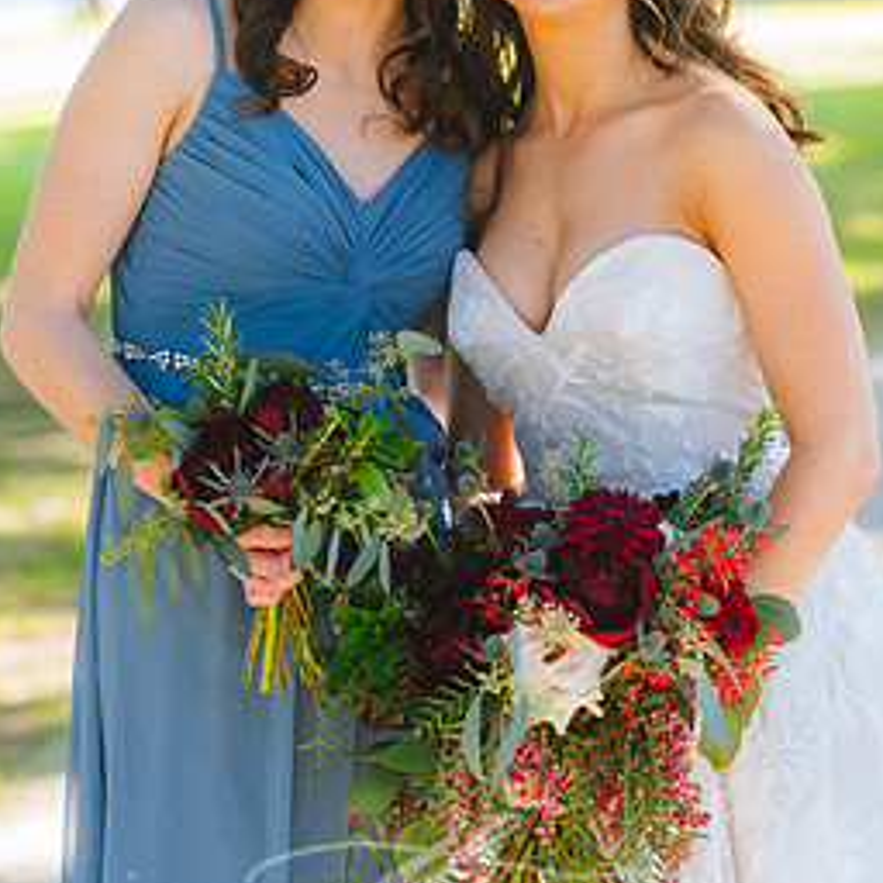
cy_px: 279
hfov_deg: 10.1
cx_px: 423
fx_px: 4993
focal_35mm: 173
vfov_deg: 10.1
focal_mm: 116
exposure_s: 1/100
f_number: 2.8
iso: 160
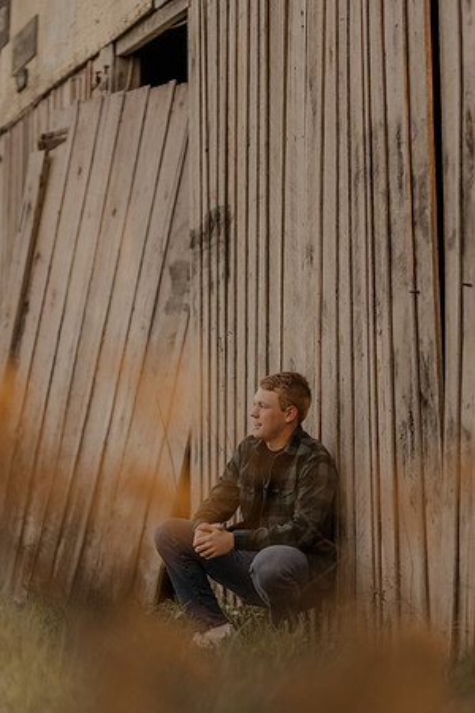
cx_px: 238
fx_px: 2513
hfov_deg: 10.8
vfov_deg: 16.1
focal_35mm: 127
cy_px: 356
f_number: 1.4
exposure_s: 1/1000
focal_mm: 85
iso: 250
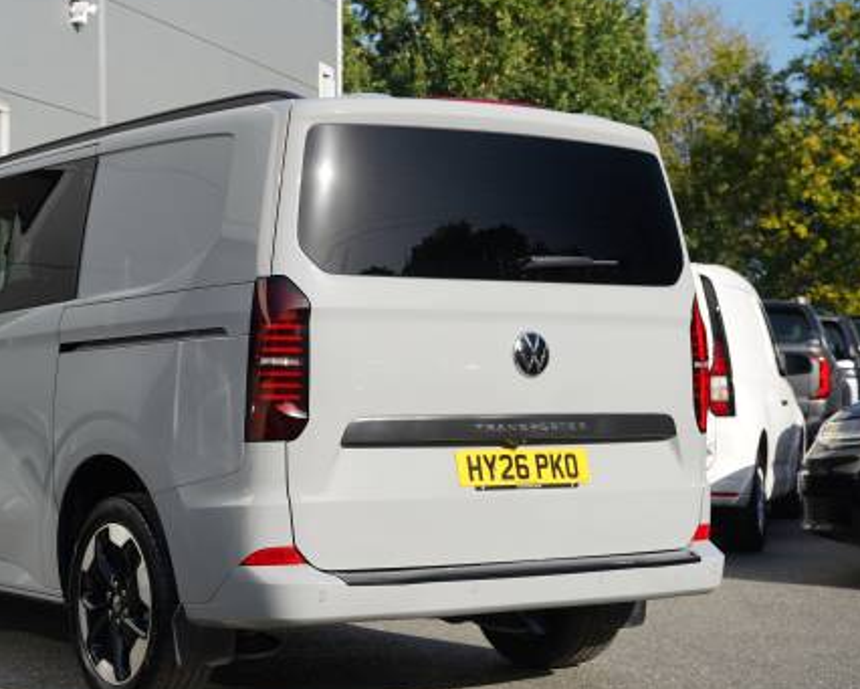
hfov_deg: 27.0
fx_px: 1775
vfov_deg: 22.0
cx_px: 254
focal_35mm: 70
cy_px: 335
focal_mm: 49.5
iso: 100
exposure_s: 1/250
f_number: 4.5
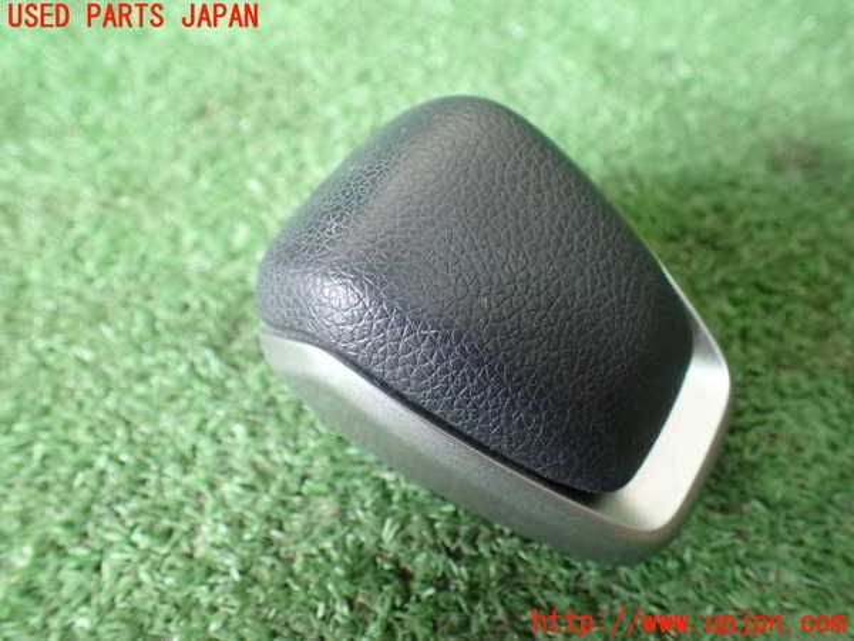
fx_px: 740
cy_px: 320
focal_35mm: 30
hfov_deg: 60.0
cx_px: 427
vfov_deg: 46.8
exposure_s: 1/80
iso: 800
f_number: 2.3
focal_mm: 5.4
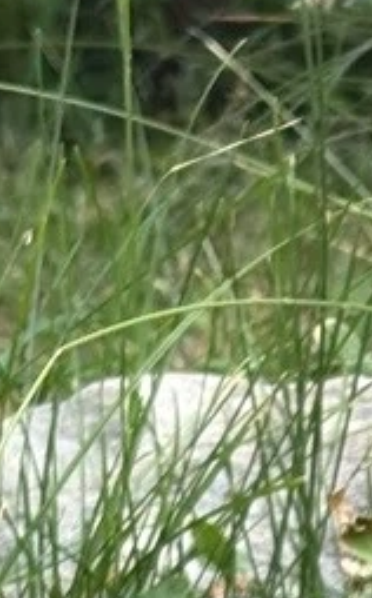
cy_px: 1201
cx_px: 1121
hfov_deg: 4.3
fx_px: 4720
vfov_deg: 7.0
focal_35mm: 290
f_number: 1.6
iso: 32
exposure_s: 1/352
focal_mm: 5.96
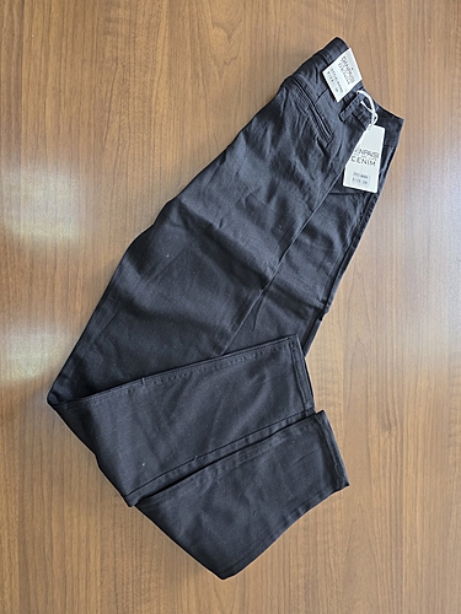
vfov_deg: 73.9
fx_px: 408
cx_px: 230
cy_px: 307
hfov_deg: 58.9
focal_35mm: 23
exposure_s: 1/100
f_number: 1.7
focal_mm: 6.3
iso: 500
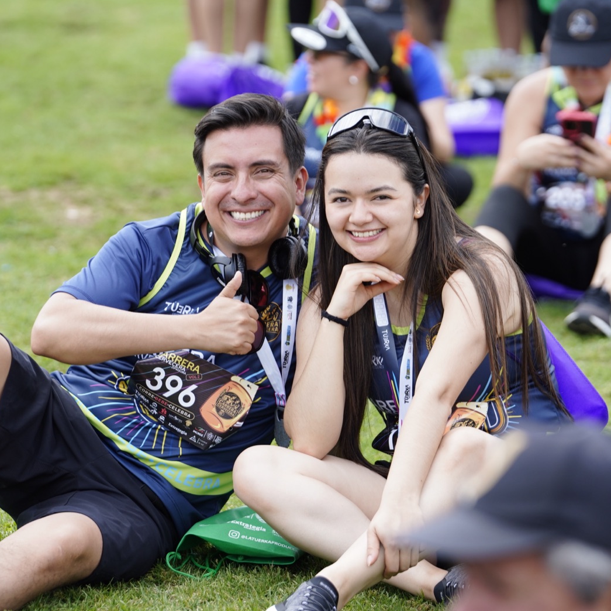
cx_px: 277
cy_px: 300
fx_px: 4493
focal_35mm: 225
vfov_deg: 7.8
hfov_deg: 7.8
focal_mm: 173
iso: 320
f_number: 4
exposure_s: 1/800
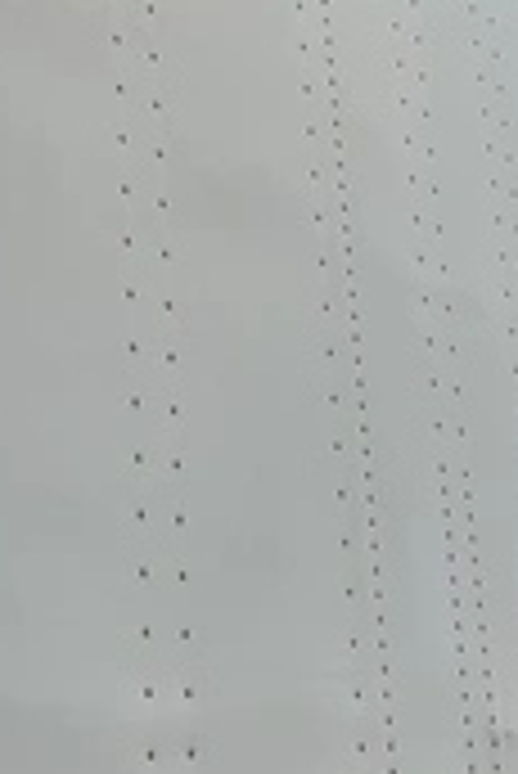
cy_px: 400
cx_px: 225
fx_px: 1508
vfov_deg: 28.8
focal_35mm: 70
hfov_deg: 19.5
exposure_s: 1/6536
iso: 25
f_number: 1.8
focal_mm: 3
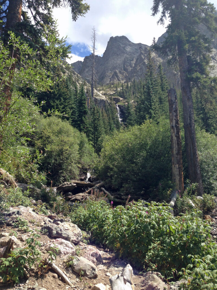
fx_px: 276
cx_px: 108
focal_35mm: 33
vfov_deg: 55.4
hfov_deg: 42.9
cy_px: 145
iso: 50
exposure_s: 1/861
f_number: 2.4
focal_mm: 4.13
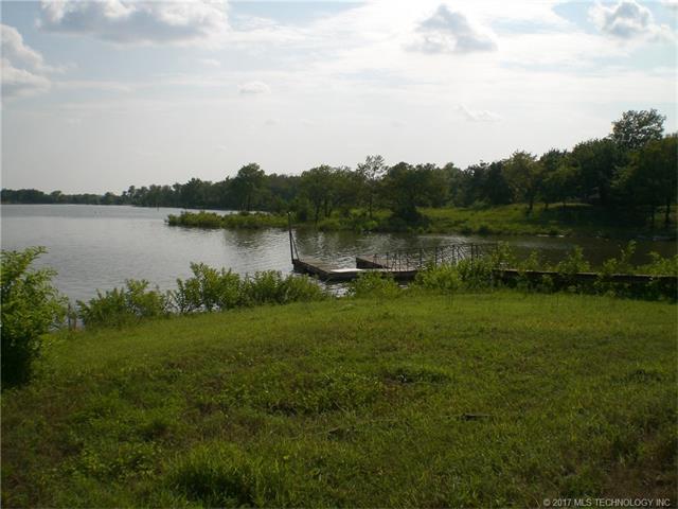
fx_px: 744
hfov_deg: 49.0
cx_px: 339
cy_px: 254
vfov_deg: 37.7
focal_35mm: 38
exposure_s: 1/1250
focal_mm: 6.3
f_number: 4.4
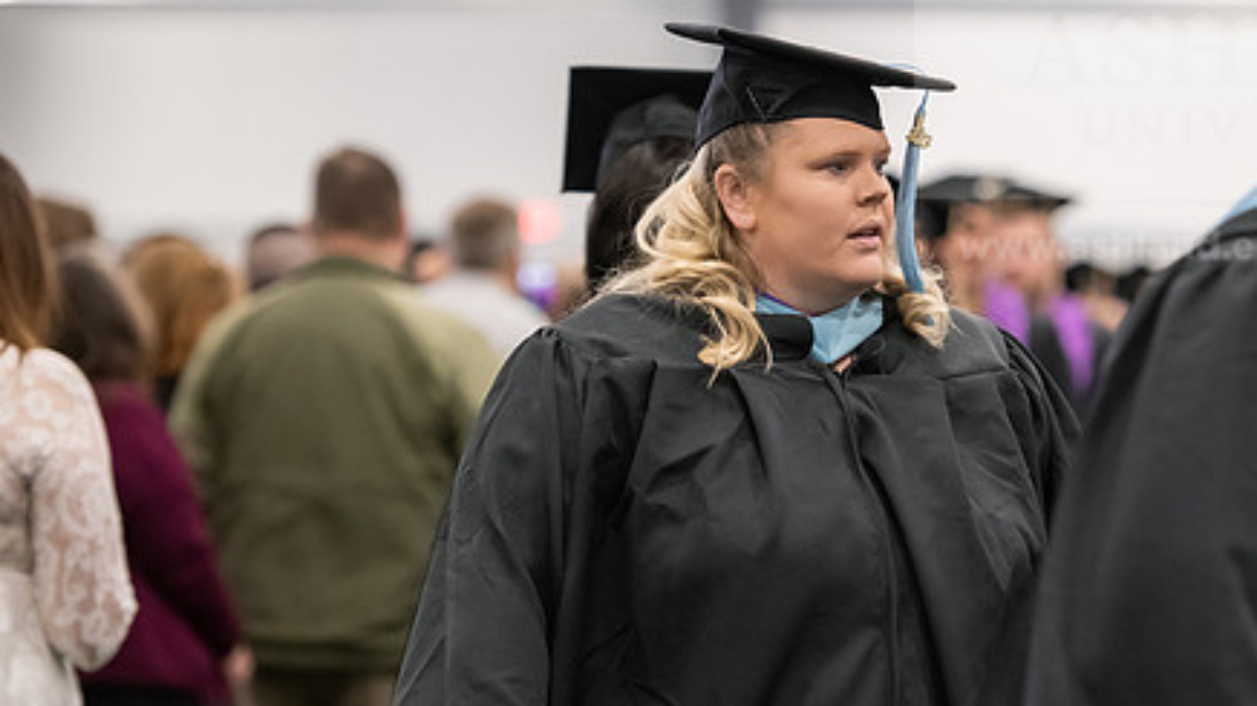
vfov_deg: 6.5
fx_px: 6265
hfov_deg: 11.4
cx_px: 827
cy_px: 307
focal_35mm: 188
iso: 3200
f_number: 3.2
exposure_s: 1/200
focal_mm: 135
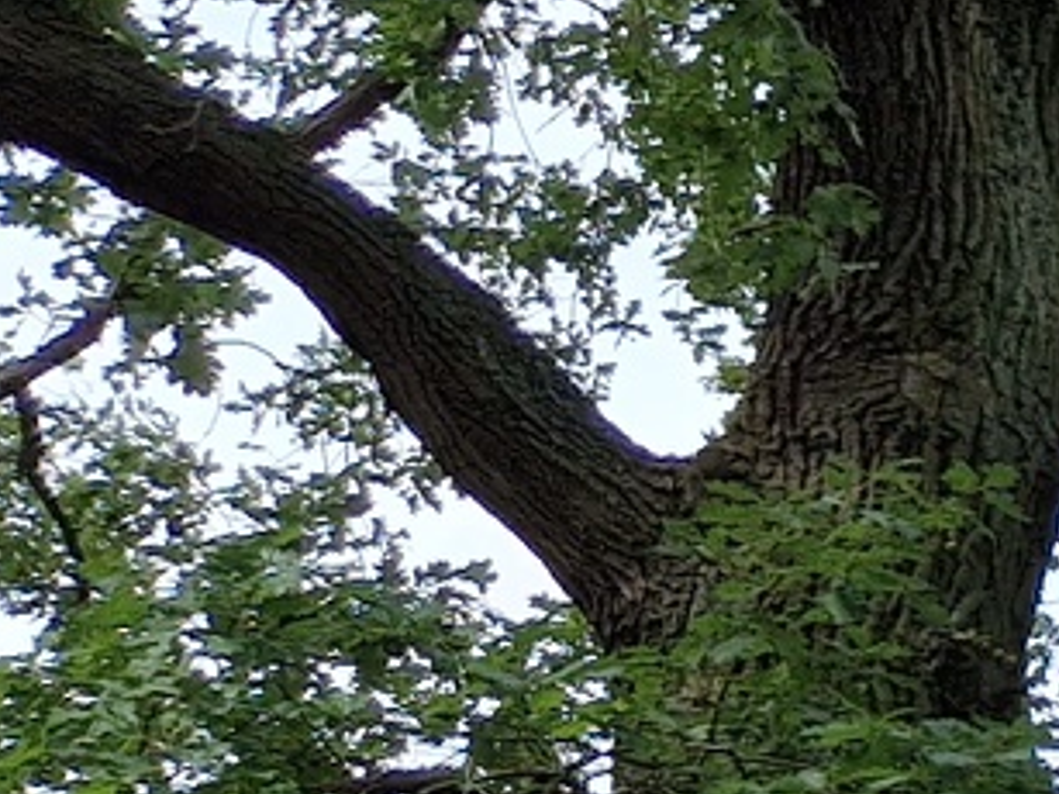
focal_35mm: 150
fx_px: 4587
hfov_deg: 9.6
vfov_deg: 9.8
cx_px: 3374
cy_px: 794
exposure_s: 1/800
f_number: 1.8
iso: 50
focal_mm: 5.4
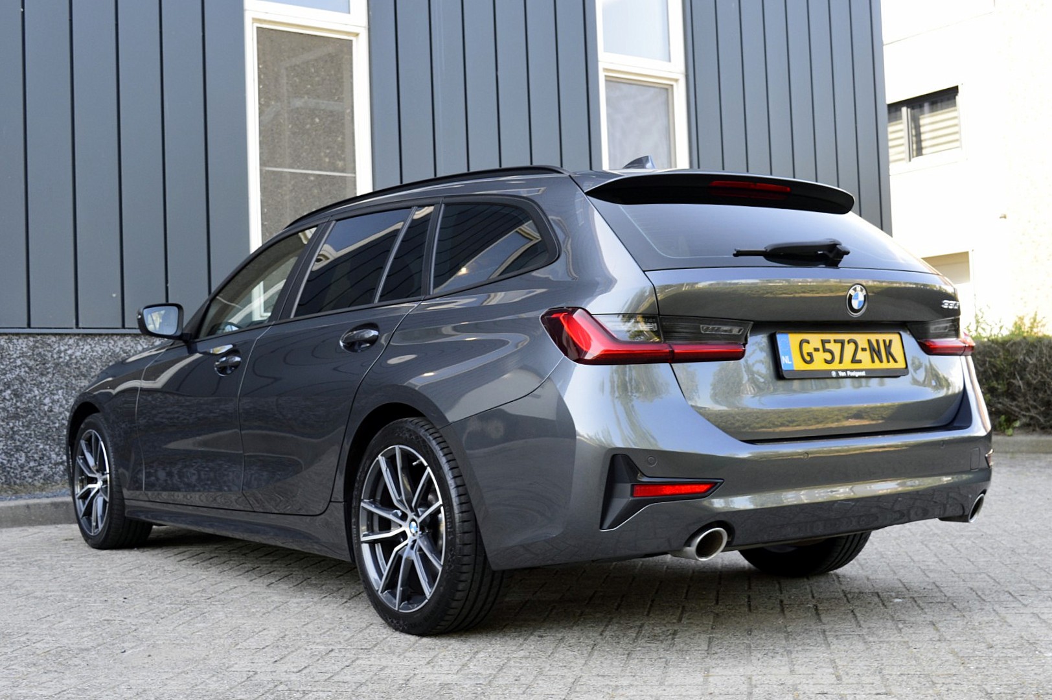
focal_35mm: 45
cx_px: 526
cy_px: 350
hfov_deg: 43.6
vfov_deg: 29.8
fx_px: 1314
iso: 400
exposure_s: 1/80
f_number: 8
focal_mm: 30
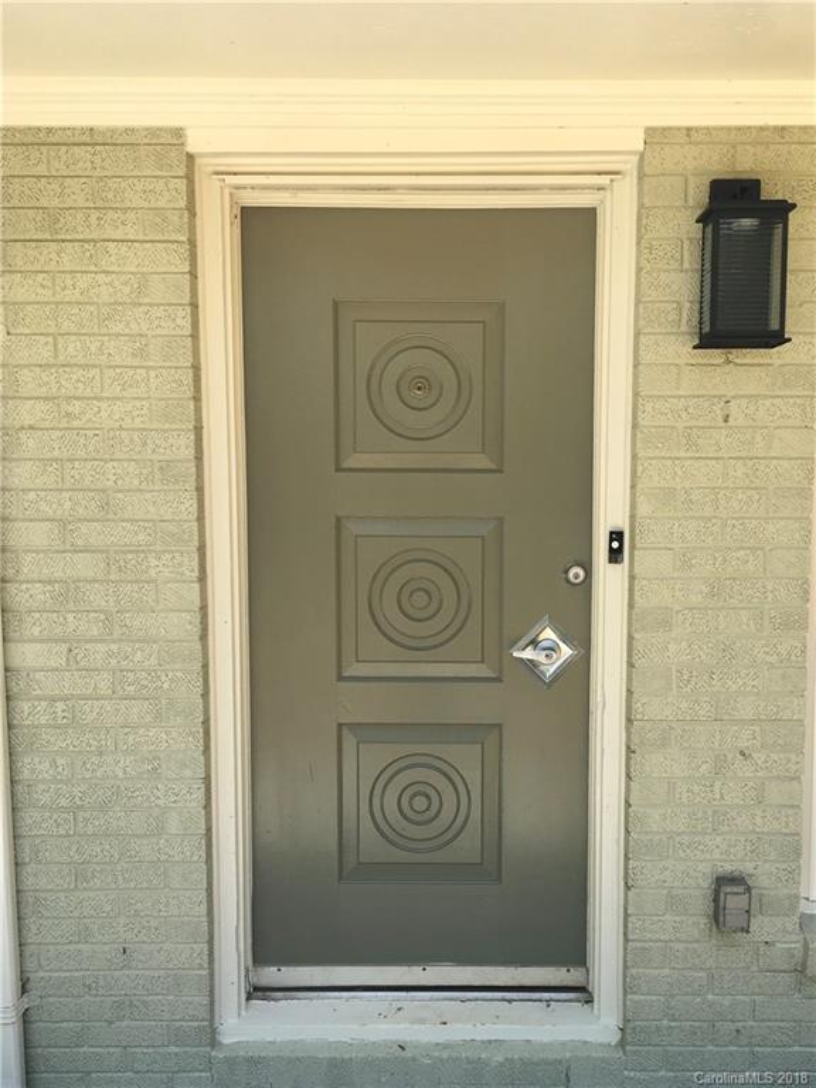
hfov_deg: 48.2
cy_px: 544
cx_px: 408
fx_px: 911
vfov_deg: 61.7
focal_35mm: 29
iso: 25
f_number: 2.2
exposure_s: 1/496
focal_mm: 4.15
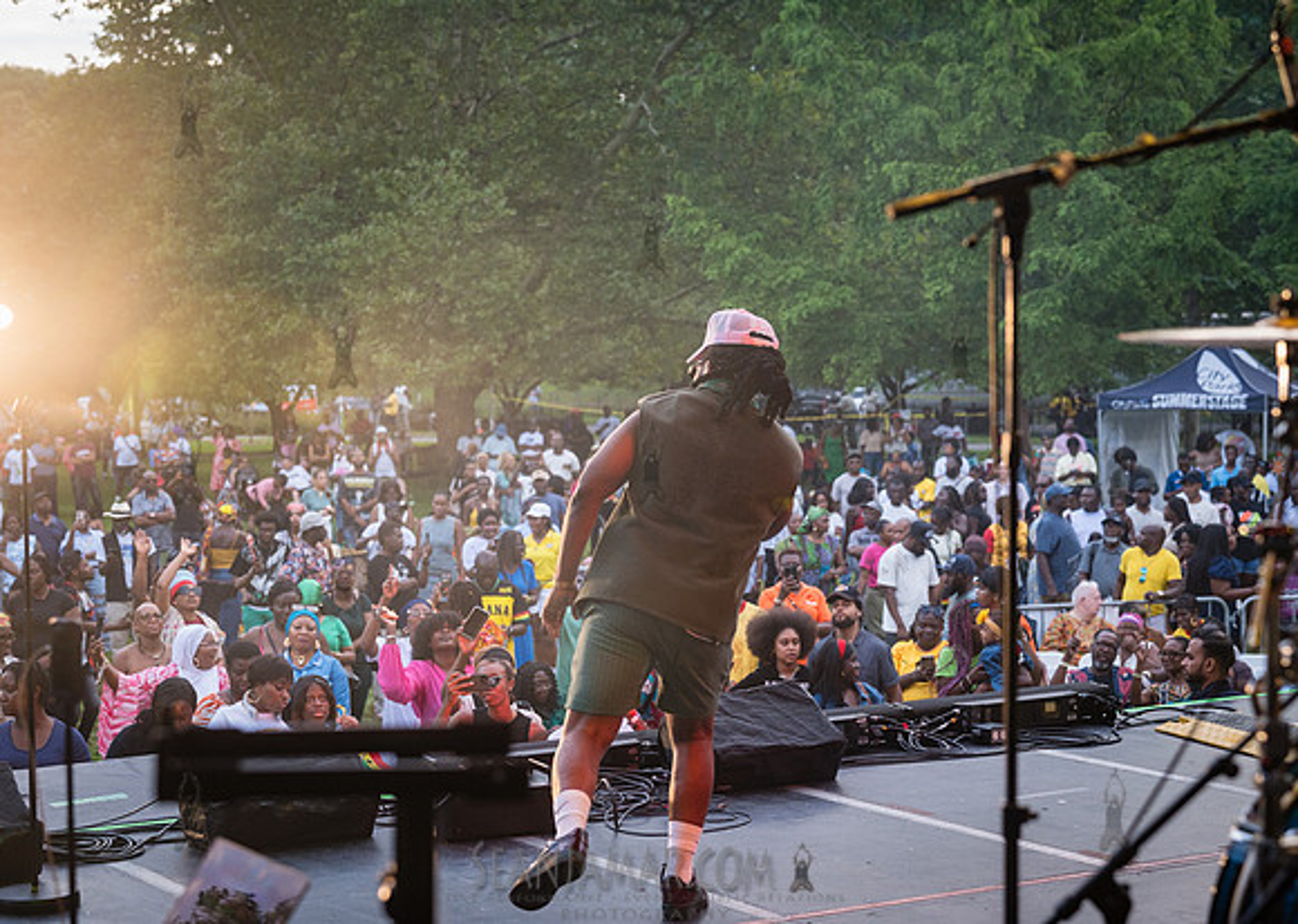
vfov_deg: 20.8
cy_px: 462
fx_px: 2515
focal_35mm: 68
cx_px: 603
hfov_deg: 28.9
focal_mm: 65
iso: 1600
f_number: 4
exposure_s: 1/800
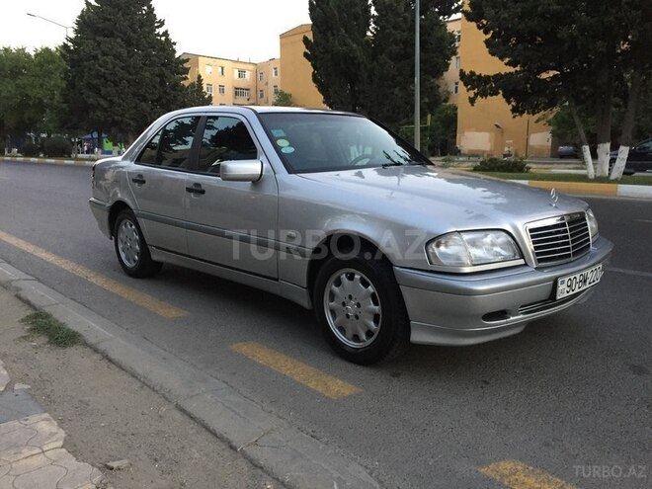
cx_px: 326
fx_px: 546
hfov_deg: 61.7
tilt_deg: -10.3
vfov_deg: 48.2
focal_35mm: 29
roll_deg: -0.9
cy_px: 244
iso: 200
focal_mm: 4.15
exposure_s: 1/33
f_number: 2.2
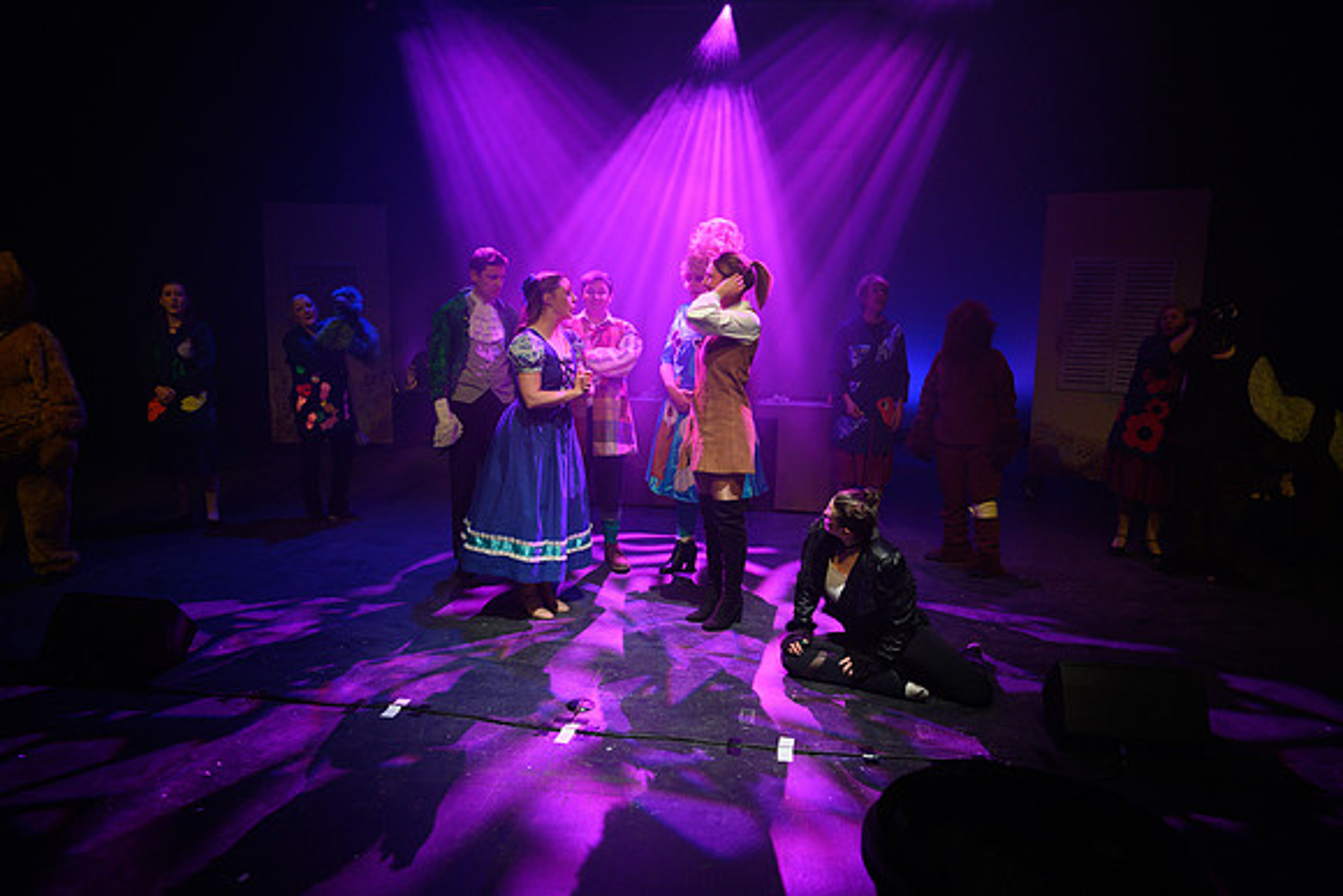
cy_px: 448
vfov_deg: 53.2
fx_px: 896
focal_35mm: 24
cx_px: 672
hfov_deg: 73.7
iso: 800
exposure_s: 1/60
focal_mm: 24
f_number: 4.5
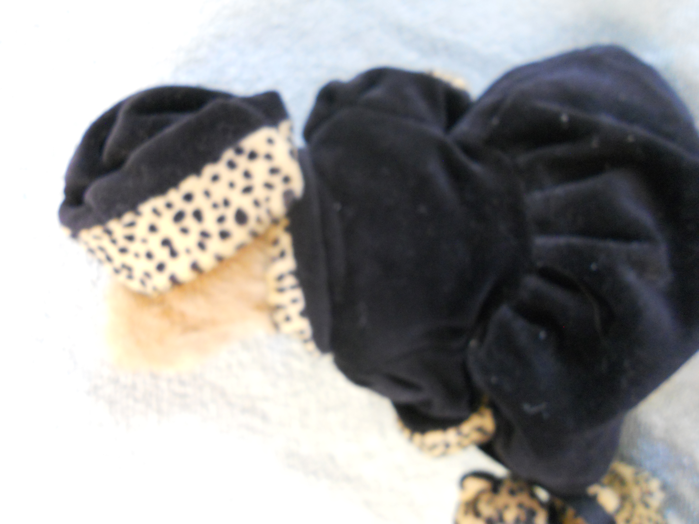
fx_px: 646
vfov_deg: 44.2
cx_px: 350
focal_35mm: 32
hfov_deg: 56.8
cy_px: 262
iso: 400
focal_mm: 5.8
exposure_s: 1/5
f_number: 3.5
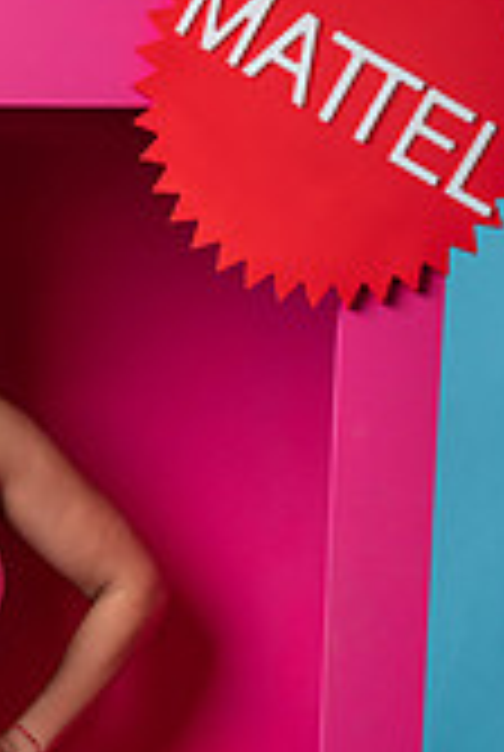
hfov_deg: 11.2
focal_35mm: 121
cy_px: 802
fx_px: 2530
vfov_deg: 16.4
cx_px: -90
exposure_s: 1/200
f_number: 5.6
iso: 250
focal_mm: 45
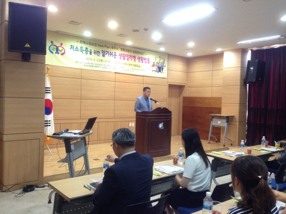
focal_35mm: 33
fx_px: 273
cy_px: 107
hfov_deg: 55.4
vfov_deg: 42.9
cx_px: 143
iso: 160
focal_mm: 4.12
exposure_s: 1/20
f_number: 2.4
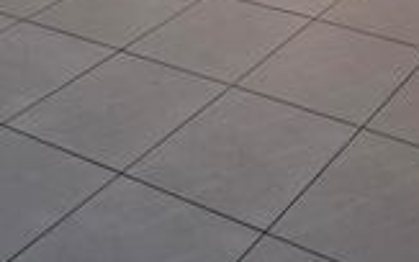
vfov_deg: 15.0
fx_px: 857
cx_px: 396
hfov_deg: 26.3
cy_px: -214
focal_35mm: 75
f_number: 1.4
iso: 80
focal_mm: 6.5
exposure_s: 1/120
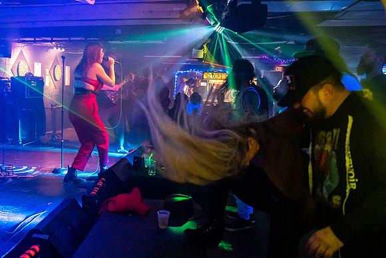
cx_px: 117
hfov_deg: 54.1
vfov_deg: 38.7
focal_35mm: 34
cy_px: 110
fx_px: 366
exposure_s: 1/250
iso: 3200
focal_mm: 24
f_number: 2.8
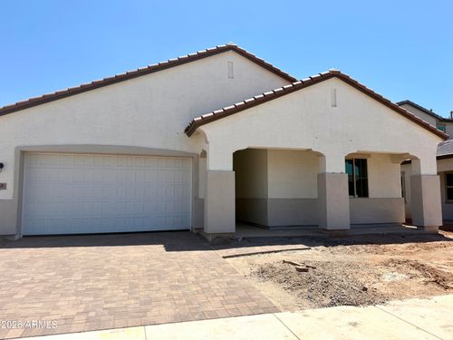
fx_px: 314
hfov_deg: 71.6
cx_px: 226
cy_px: 170
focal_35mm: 24
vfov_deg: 56.8
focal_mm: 6.76
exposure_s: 1/5714
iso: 80
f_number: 1.78
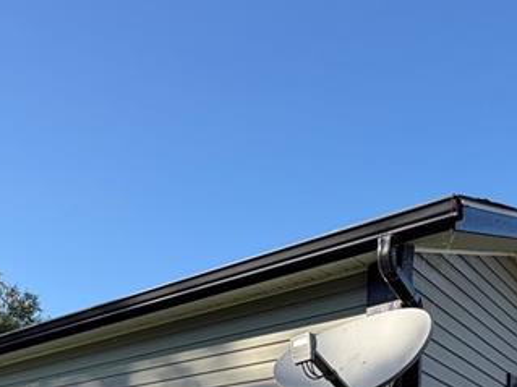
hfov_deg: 38.4
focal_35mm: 45
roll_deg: -1.9
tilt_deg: +2.8
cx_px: 26
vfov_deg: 26.7
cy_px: 515
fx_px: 672
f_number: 2.2
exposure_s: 1/579
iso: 40
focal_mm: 2.22
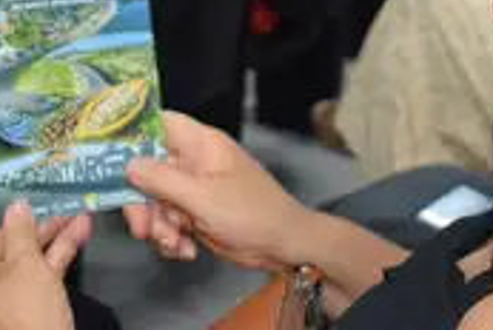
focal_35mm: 90
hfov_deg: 22.5
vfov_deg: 15.0
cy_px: 4
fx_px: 1235
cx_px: 305
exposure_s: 1/60
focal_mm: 26
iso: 1000
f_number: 4
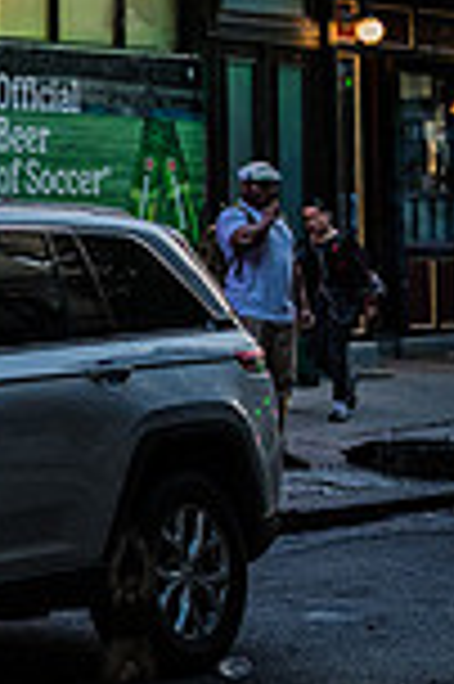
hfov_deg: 8.5
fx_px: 2711
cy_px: -52
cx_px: -742
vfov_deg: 14.1
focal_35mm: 143
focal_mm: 35
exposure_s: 1/160
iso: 2500
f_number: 4.5
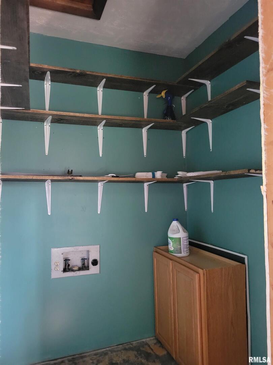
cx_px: 136
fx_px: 273
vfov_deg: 67.3
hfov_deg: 53.1
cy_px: 182
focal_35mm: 26
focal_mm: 5.4
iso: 1250
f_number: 1.8
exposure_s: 1/20
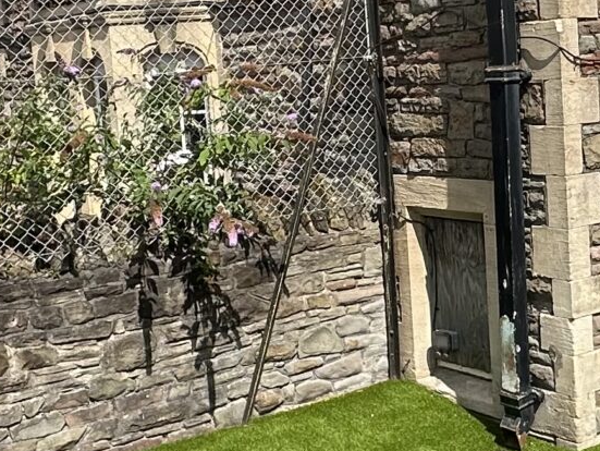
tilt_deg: -6.4
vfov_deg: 22.6
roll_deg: +2.6
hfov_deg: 28.9
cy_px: 188
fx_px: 1127
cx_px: 509
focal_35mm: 65
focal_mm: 2.22
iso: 40
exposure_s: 1/1689
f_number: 2.2
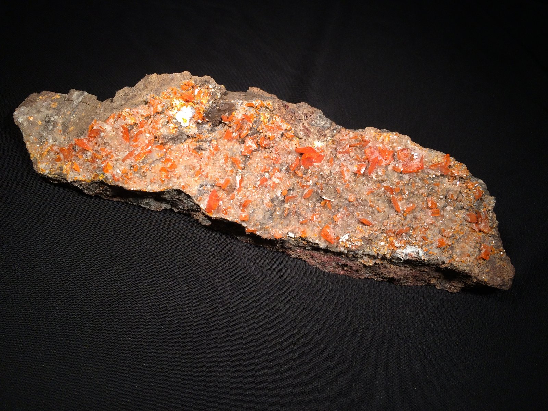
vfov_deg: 48.2
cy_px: 206
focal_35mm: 29
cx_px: 274
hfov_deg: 61.7
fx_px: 459
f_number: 2.2
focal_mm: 4.15
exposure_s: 1/120
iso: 40
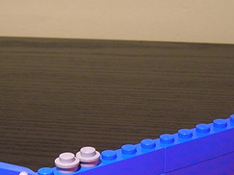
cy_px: 152
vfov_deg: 11.7
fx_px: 851
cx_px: 163
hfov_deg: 15.6
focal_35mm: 126
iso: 50
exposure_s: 1/7.9
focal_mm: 5.7
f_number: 2.9
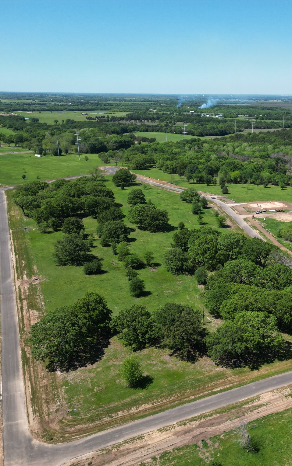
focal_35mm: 34
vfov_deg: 56.7
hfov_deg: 36.2
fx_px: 433
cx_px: 227
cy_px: 233
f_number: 1.7
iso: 100
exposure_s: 1/2500
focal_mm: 6.72
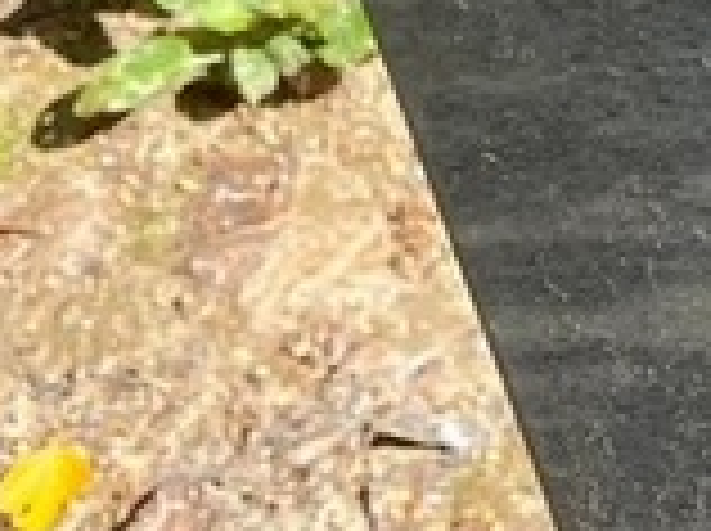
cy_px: -396
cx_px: 2223
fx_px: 3466
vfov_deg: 8.5
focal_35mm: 169
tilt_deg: -45.2
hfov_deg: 9.1
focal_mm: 4.25
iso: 32
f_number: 1.8
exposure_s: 1/647
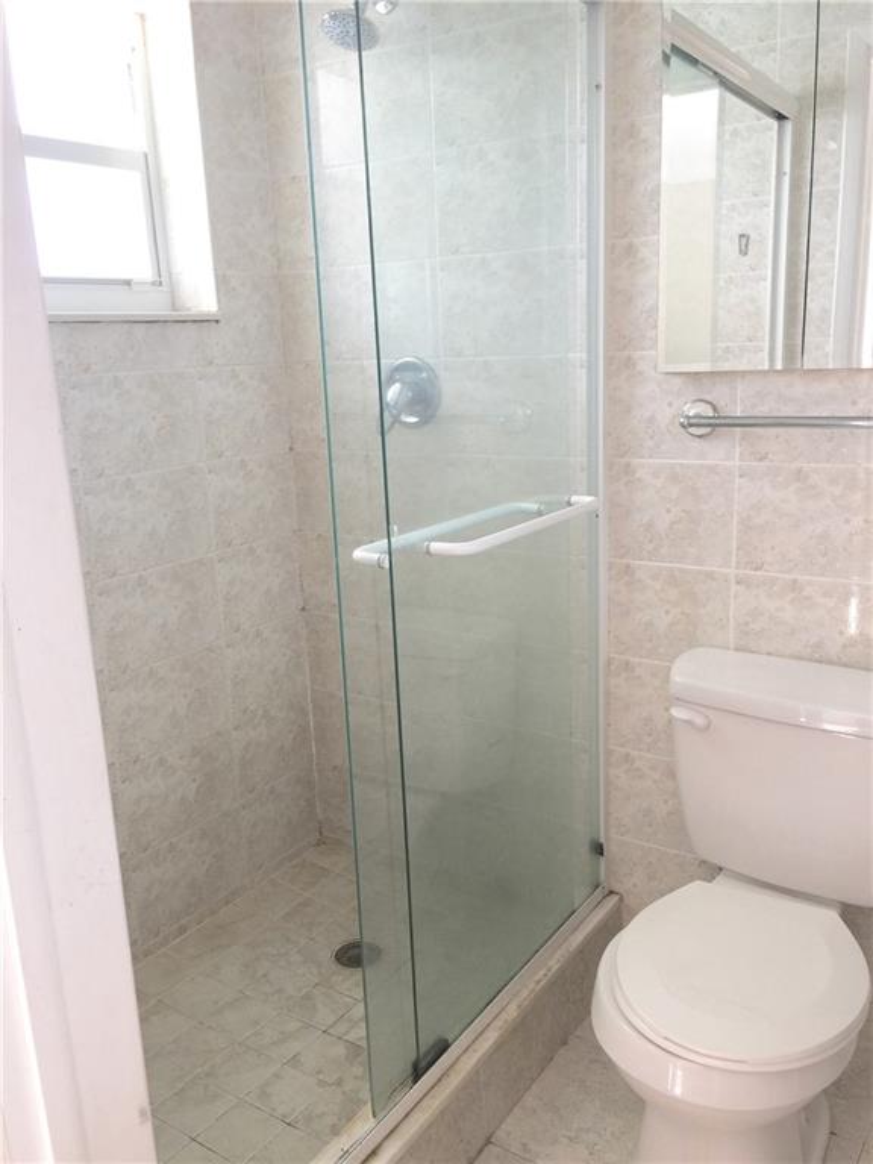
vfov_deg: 61.7
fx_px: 975
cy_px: 582
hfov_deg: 48.2
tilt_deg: -11.6
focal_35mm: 29
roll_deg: +0.9
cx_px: 436
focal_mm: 4.15
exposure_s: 1/30
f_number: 2.2
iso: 32
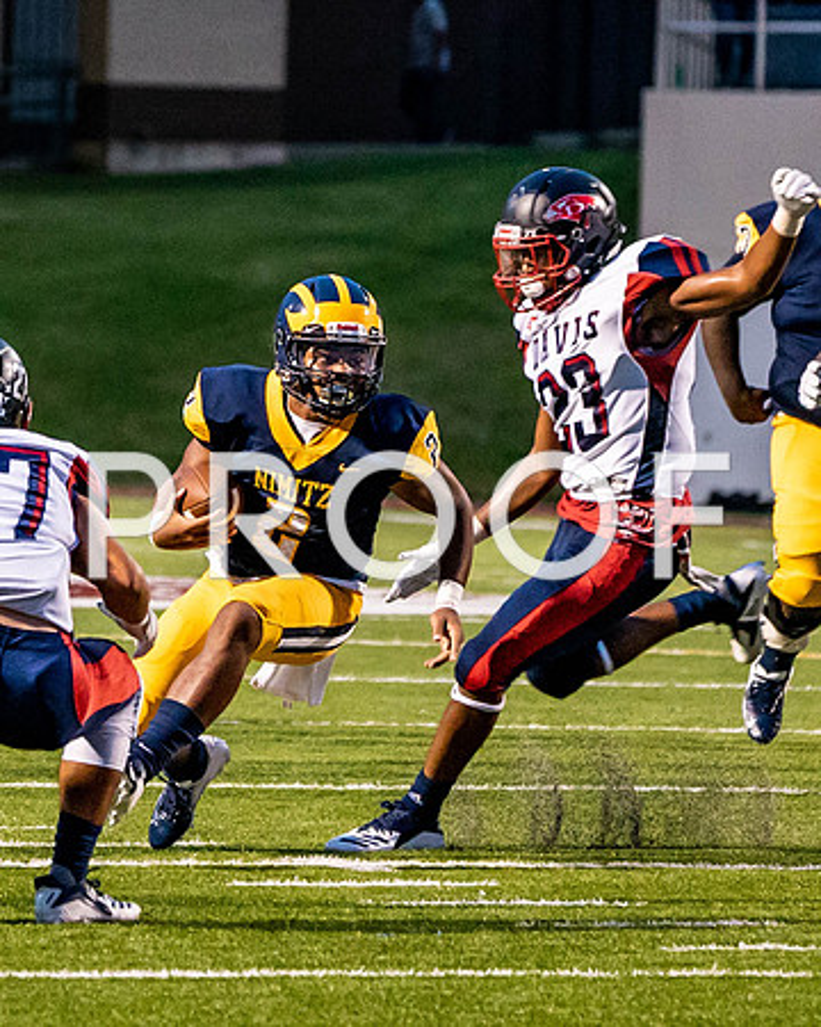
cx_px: 6
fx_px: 14837
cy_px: 329
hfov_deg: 3.2
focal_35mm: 489
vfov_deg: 4.0
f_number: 5.6
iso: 6400
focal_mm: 212
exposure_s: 1/750
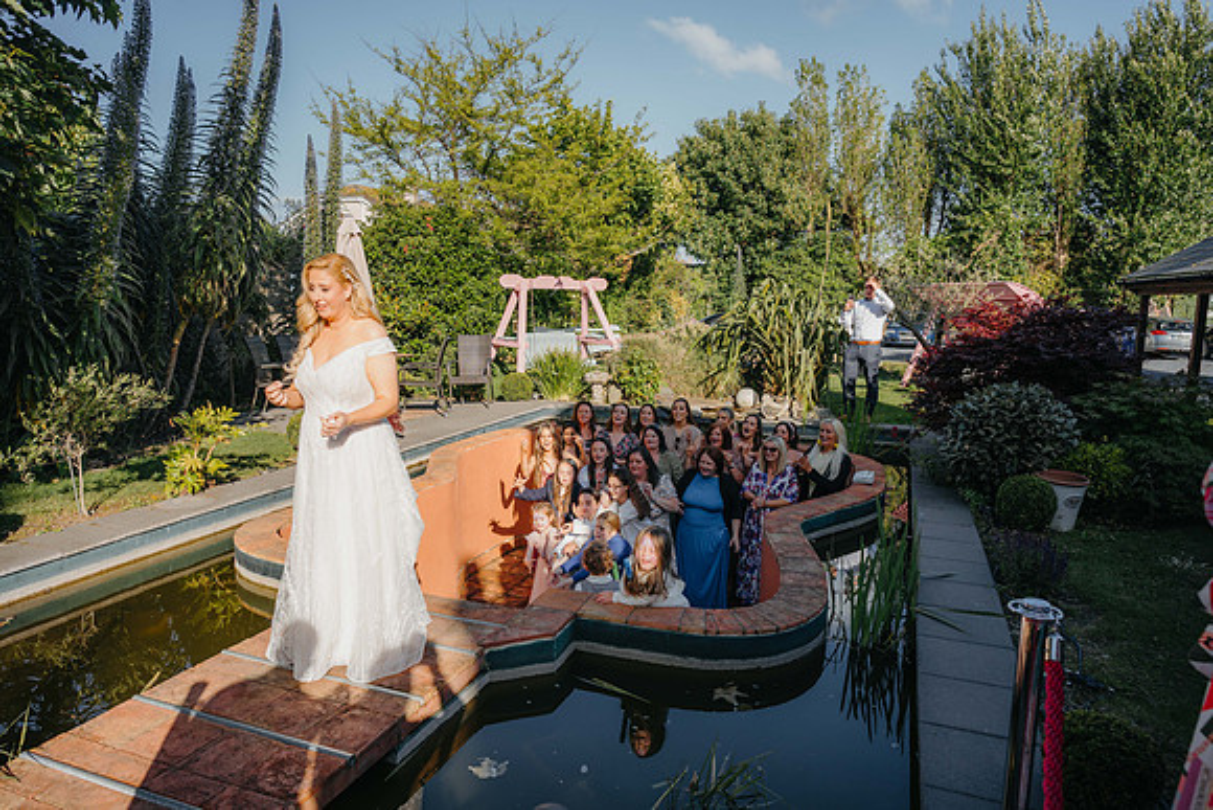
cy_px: 405
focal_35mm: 24
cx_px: 606
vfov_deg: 53.2
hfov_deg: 73.7
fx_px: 809
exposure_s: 1/250
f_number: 5
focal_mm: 24
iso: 100
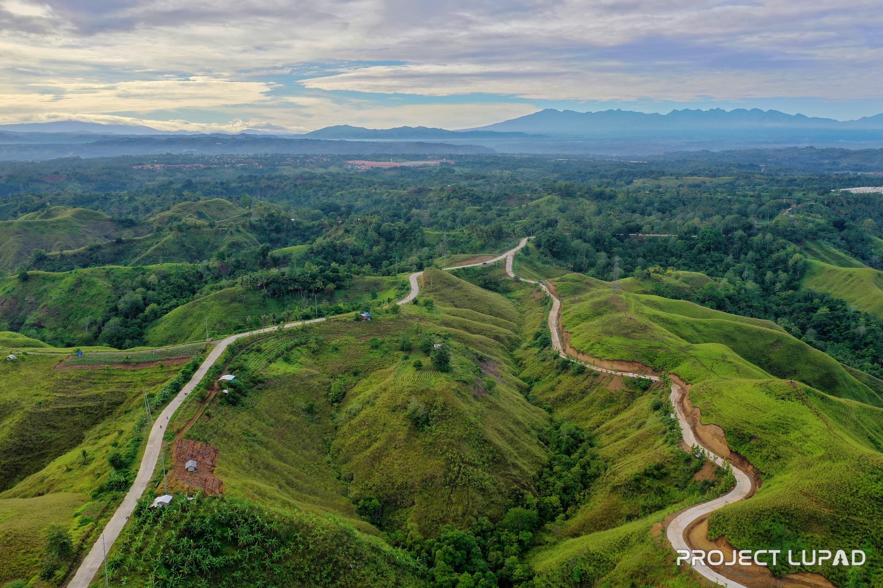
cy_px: 294
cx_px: 442
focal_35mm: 28
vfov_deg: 46.4
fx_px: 687
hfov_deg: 65.5
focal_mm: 10.26
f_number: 5
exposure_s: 1/240
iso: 100
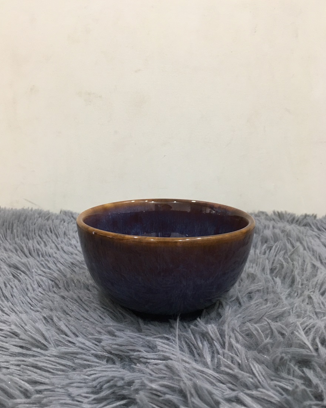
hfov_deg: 47.1
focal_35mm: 31
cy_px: 205
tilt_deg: -11.9
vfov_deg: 57.2
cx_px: 161
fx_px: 374
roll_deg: -1.3
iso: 125
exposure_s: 1/33
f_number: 2.2
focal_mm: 4.15
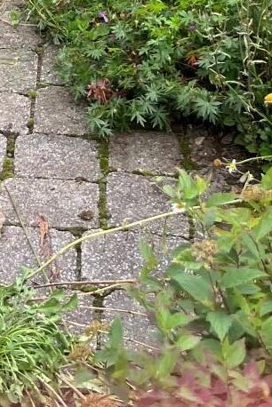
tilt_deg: -5.5
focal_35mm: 118
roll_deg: +3.2
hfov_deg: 11.2
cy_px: -434
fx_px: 1335
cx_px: -131
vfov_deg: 14.2
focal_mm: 5.1
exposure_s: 1/285
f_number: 1.6
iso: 40
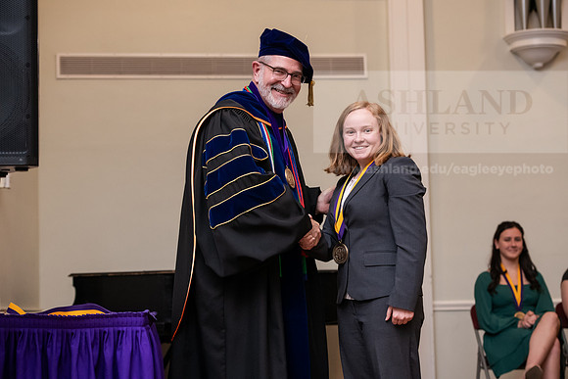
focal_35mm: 95
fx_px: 1499
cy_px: 190
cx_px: 284
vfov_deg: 14.4
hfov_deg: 21.5
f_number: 4.5
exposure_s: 1/200
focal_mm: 95
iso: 2500
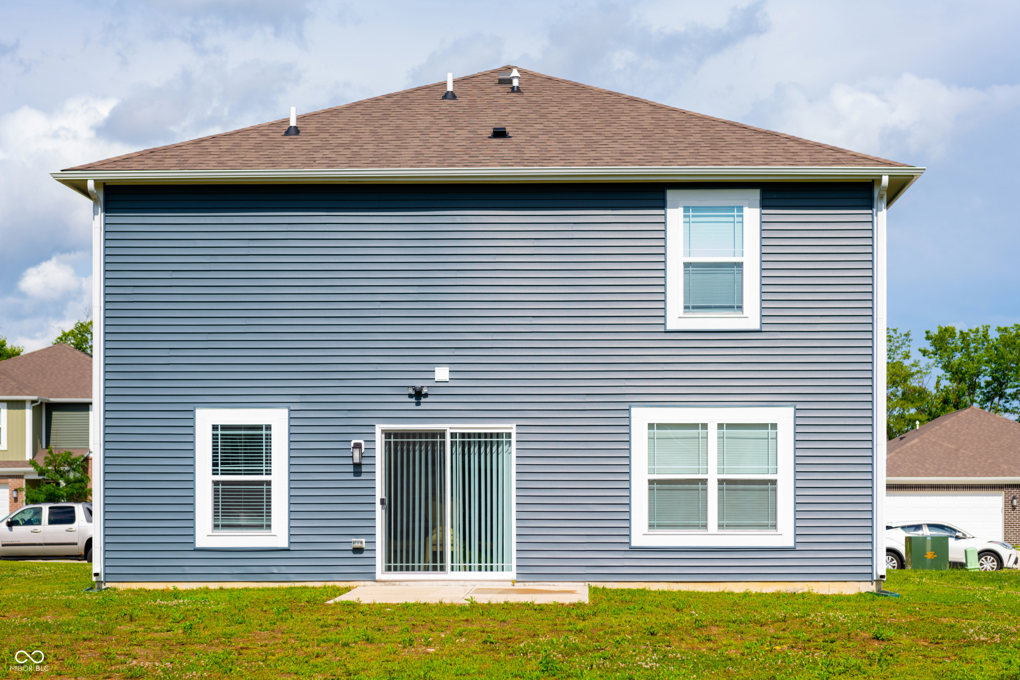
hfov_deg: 33.4
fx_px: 1700
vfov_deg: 22.6
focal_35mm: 60
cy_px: 340
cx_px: 510
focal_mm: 60
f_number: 5
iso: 500
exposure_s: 1/2500
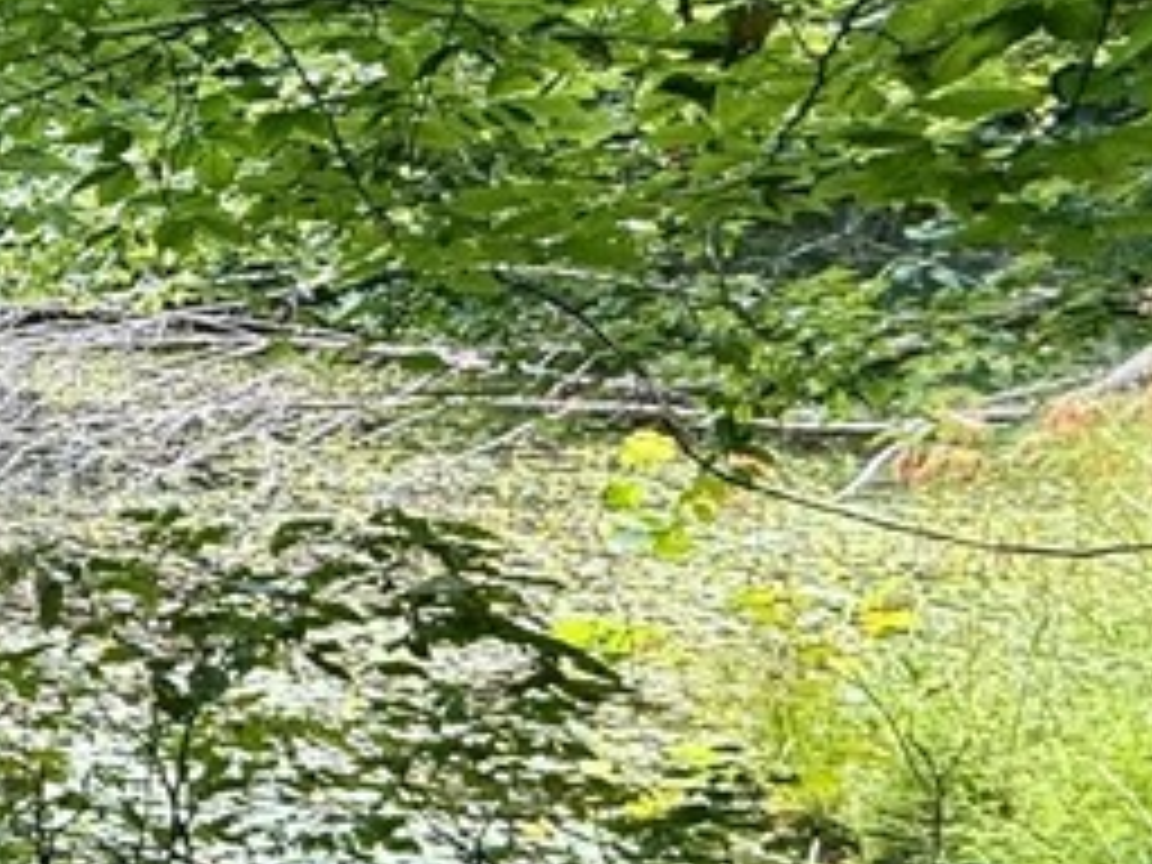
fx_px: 1864
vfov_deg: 26.1
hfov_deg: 19.6
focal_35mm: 56
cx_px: -1120
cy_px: 423
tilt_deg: -6.0
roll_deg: +0.5
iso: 50
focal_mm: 2.22
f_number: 2.2
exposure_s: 1/99
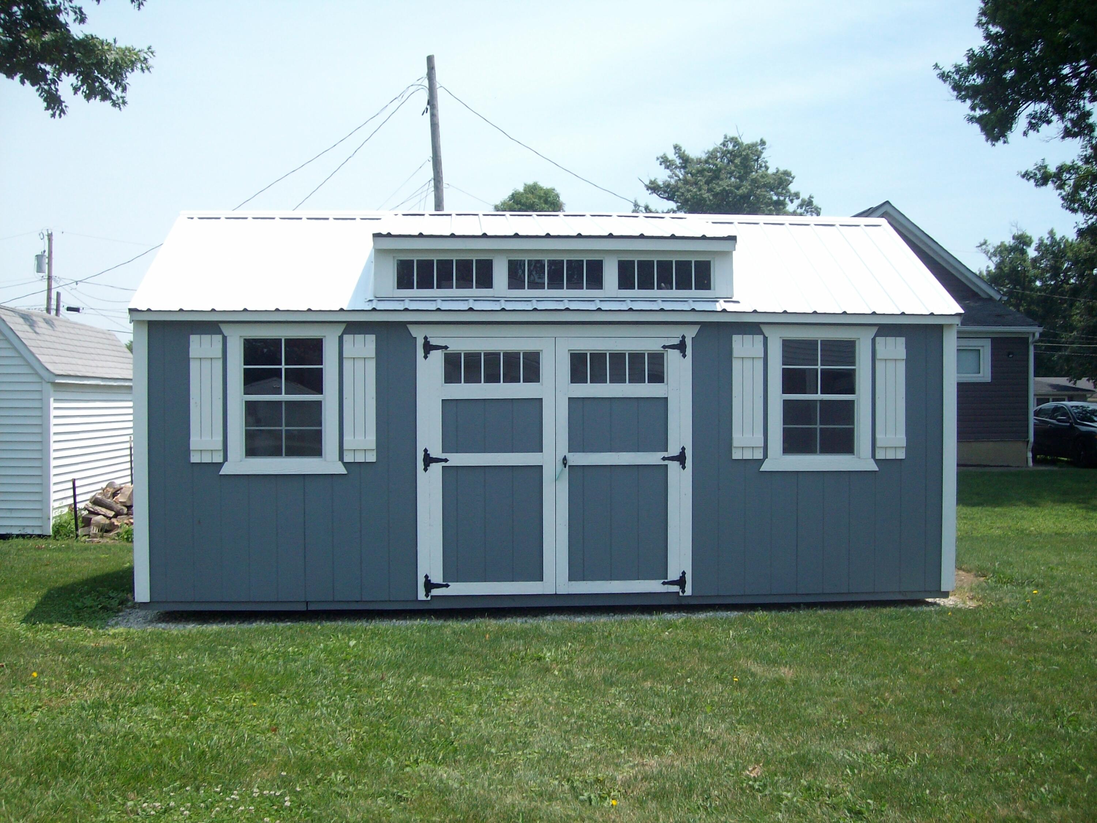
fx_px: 1109
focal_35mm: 35
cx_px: 548
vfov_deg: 40.7
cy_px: 412
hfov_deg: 52.6
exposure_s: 1/186
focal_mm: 5.8
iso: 80
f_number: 7.2
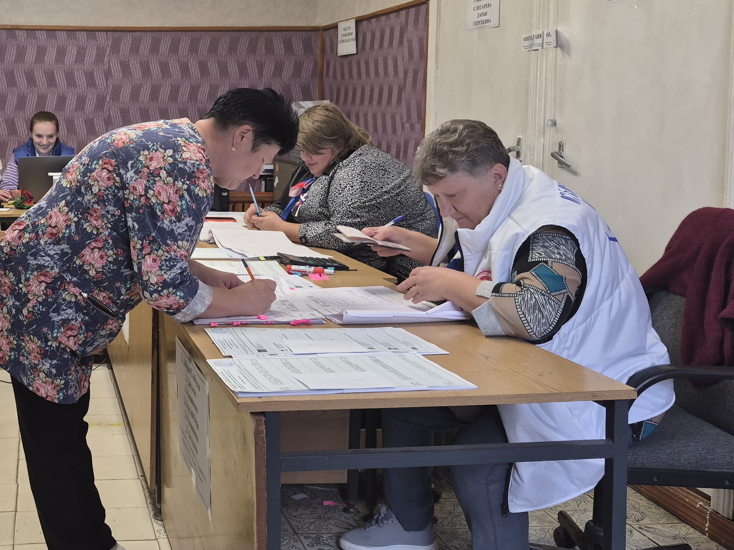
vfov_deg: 36.4
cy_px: 178
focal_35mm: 39
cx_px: 123
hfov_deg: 44.9
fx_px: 827
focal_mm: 5.4
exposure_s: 1/100
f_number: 1.8
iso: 160
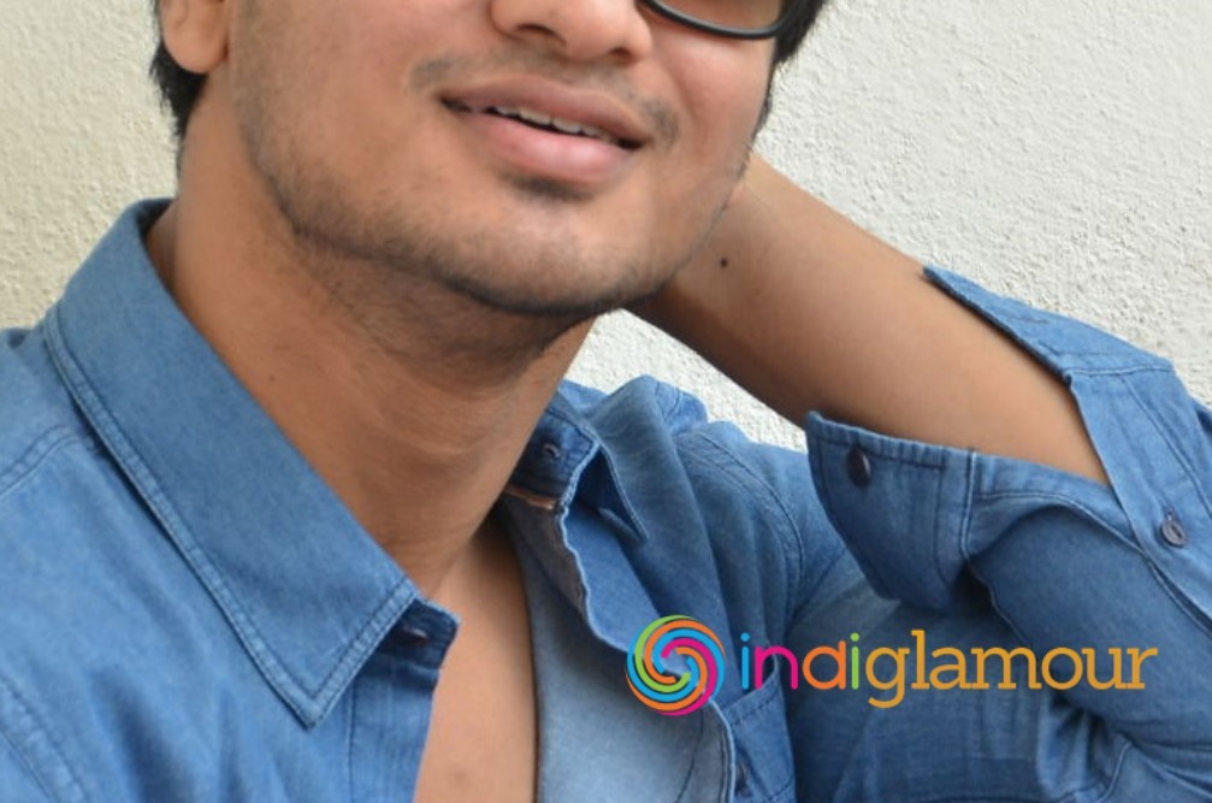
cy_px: 306
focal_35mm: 236
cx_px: 891
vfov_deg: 5.8
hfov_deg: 8.7
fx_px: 7929
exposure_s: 1/125
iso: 500
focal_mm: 70
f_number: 5.6
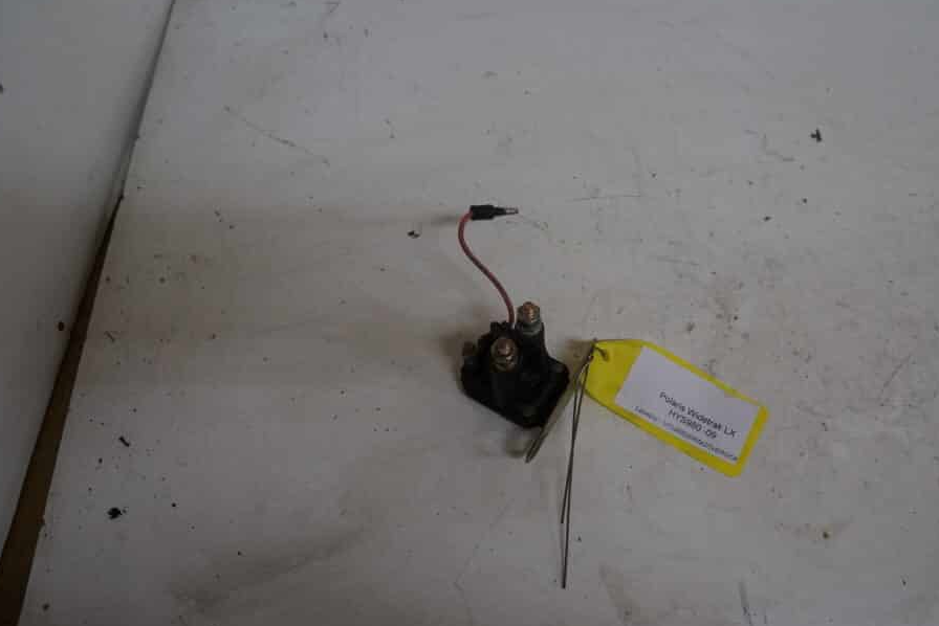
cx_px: 523
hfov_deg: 57.7
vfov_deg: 40.5
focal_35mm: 33
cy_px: 328
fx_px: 850
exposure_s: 1/60
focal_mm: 19
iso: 800
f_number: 5
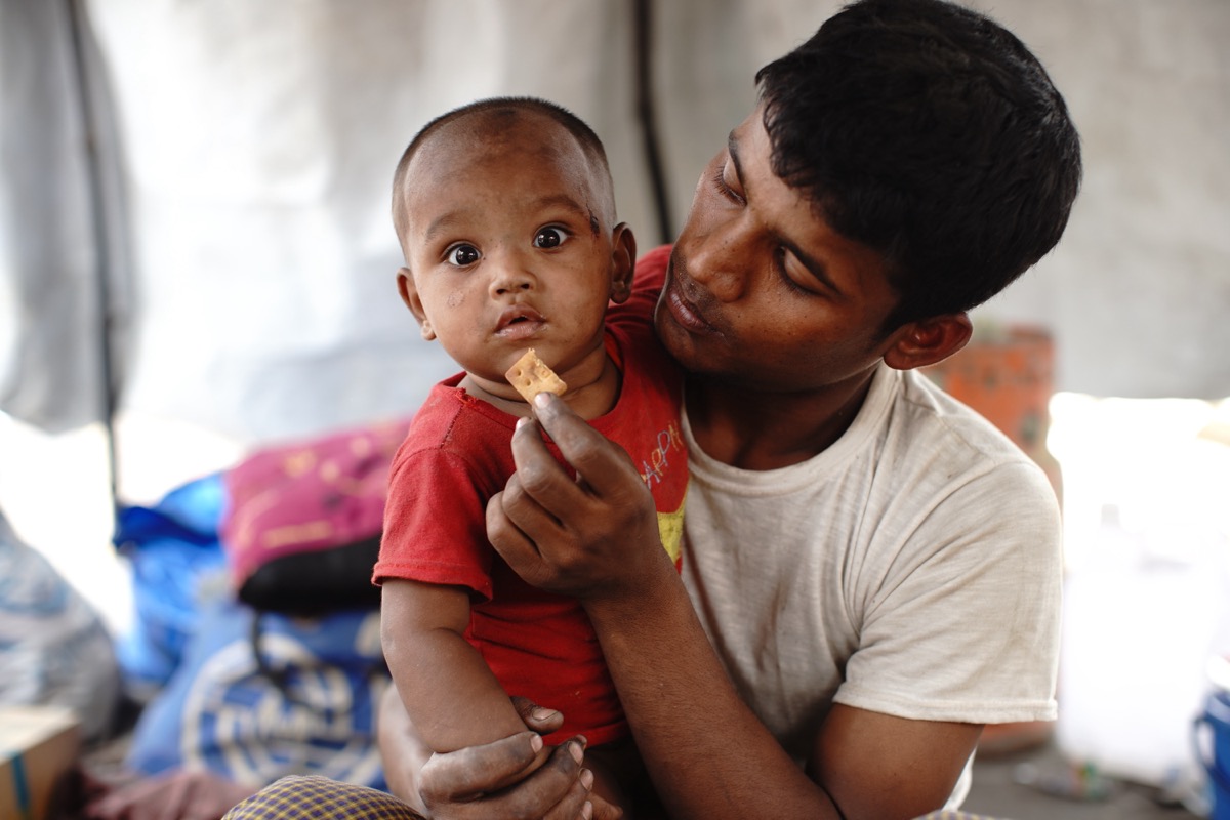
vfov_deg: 27.0
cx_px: 615
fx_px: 1708
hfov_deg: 39.6
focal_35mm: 50
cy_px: 410
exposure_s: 1/160
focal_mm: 50
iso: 100
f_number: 2.5
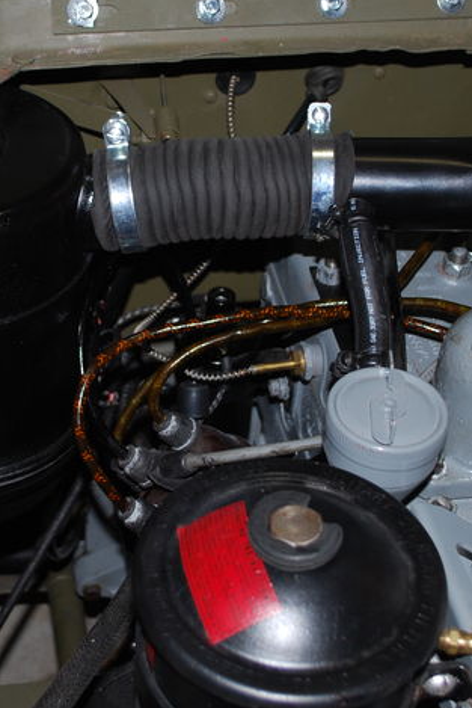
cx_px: 160
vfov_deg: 27.6
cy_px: 284
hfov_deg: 18.6
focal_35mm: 73
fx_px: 1434
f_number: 4.2
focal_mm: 24
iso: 200
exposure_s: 1/60
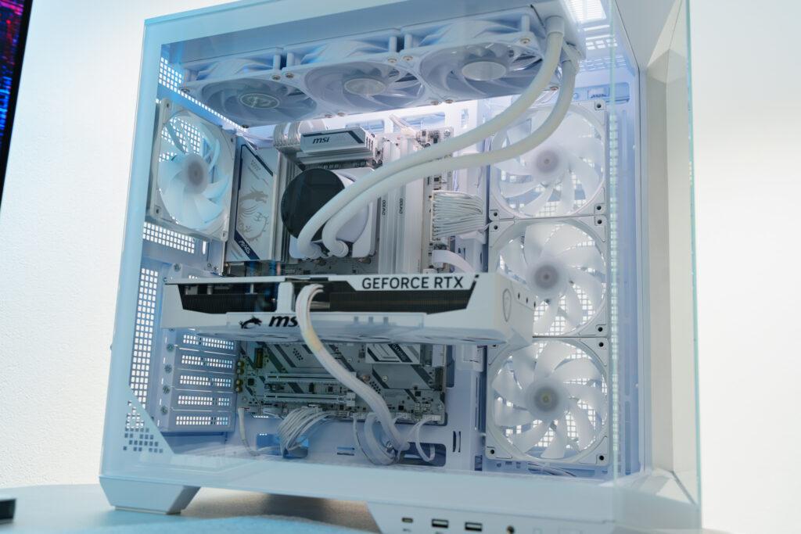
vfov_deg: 36.9
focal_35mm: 36
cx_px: 400
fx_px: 801
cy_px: 267
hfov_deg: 53.1
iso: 800
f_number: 4.5
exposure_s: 1/25
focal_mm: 36
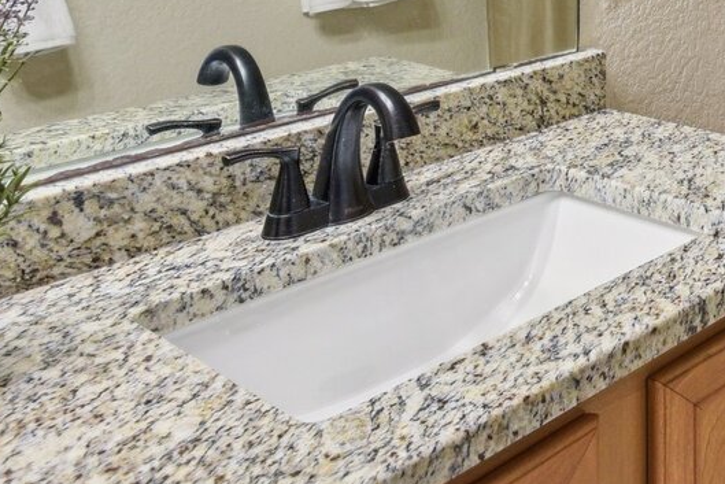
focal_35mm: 49
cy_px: -197
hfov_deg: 30.3
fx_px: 987
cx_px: 981
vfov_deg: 23.3
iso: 1600
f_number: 8
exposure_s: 1/15
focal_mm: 16
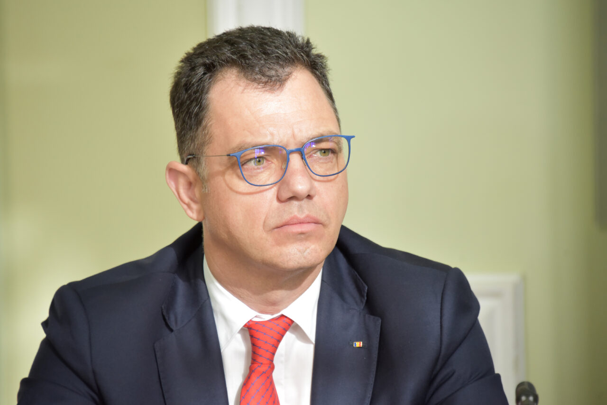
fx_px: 5059
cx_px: 304
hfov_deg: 6.9
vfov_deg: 4.6
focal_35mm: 300
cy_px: 202
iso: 2500
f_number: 5.6
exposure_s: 1/60
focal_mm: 300
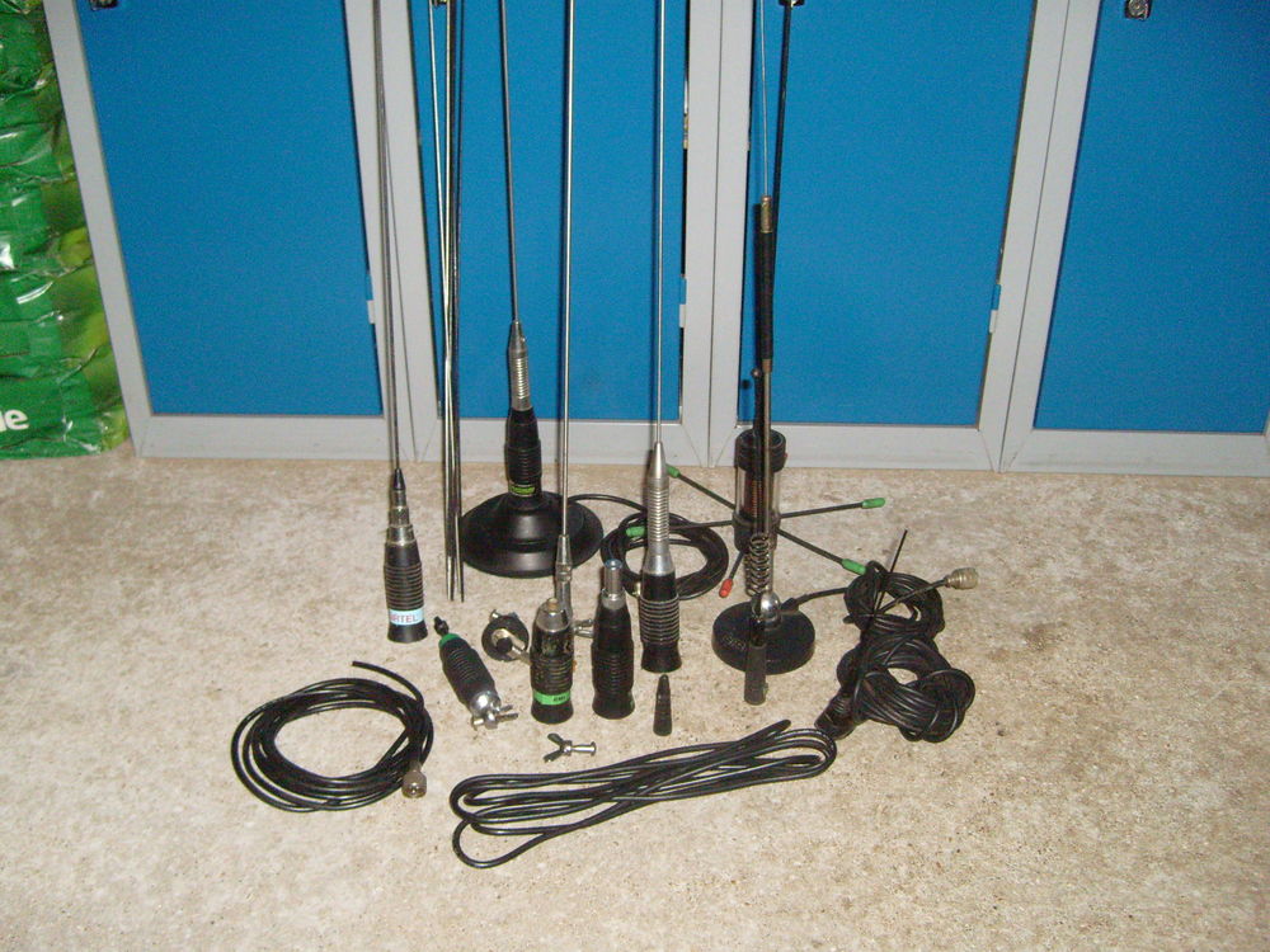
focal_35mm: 35
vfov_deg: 40.7
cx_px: 635
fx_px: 1284
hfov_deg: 52.6
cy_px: 476
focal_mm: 5.8
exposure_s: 1/45
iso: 400
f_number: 2.8
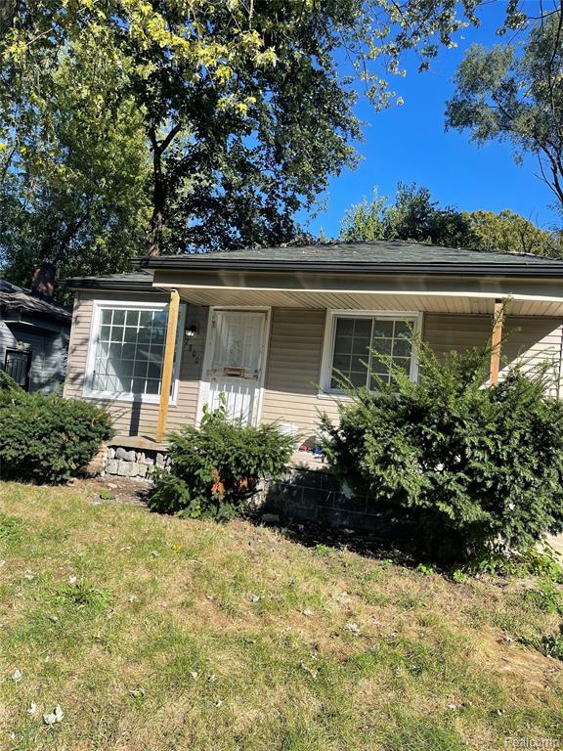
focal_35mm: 25
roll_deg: -4.4
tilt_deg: +4.2
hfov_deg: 54.9
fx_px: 542
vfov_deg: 69.4
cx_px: 282
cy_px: 376
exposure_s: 1/1739
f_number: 1.6
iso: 32
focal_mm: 5.1
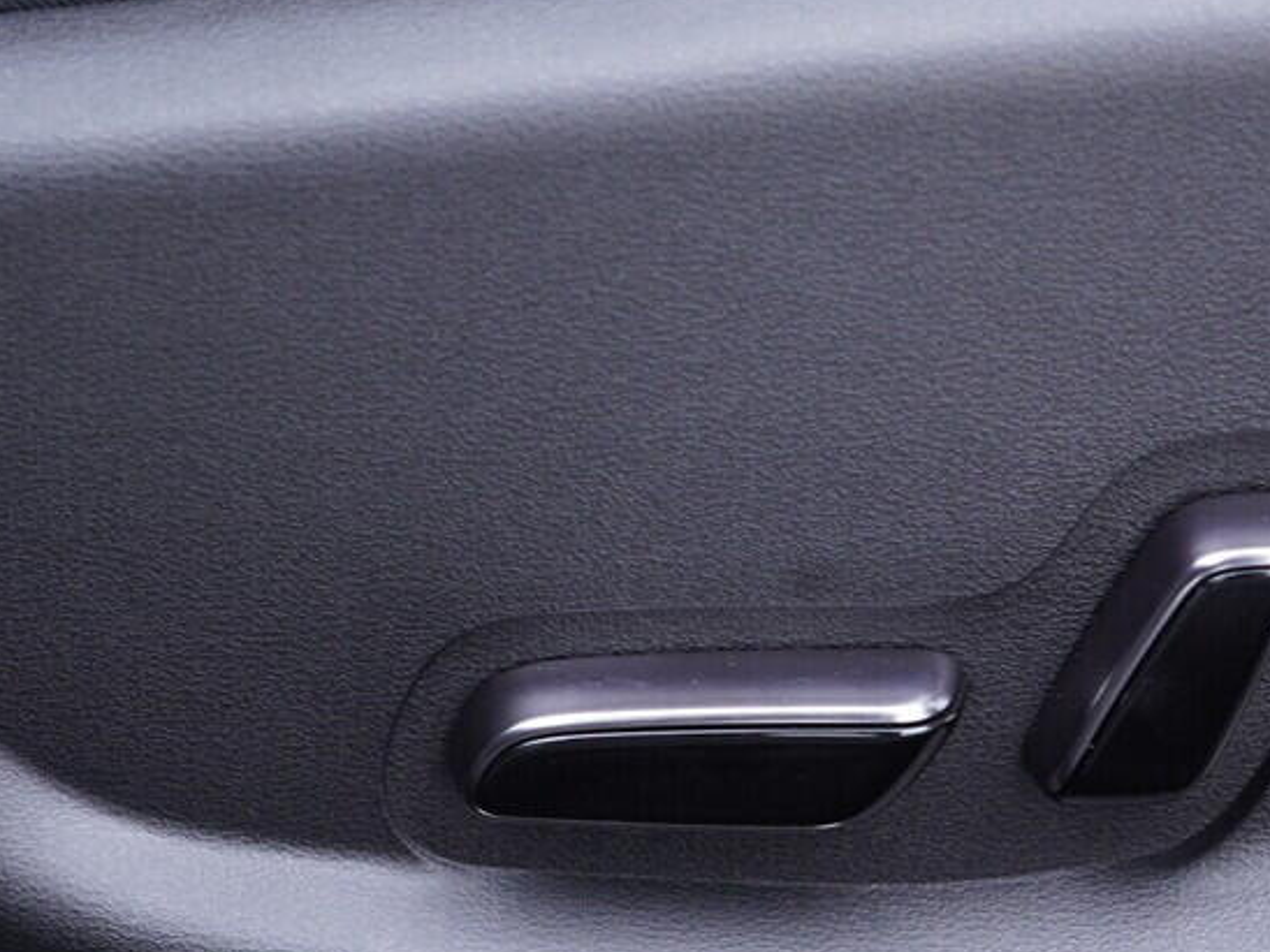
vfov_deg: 16.2
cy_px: 616
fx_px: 3339
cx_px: 834
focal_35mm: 91
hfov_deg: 21.5
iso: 400
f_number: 2.8
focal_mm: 24
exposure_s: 1/40
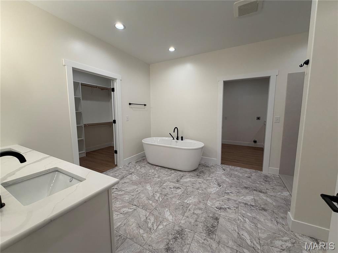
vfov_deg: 85.7
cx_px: 169
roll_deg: -0.5
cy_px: 126
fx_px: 137
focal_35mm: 14
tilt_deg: -6.7
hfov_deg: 102.1
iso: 125
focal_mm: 2.22
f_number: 2.2
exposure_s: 1/120
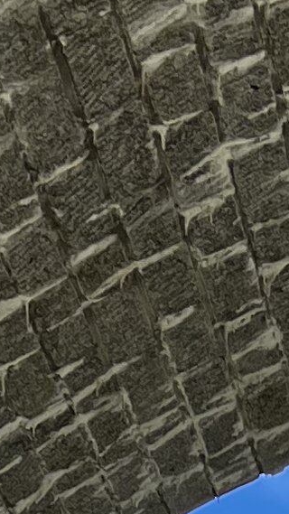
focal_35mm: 199
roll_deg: +0.5
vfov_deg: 9.0
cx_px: 649
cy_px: 1503
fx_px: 2711
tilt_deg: +1.8
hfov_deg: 5.9
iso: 50
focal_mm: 5.7
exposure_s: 1/1183
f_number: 1.5
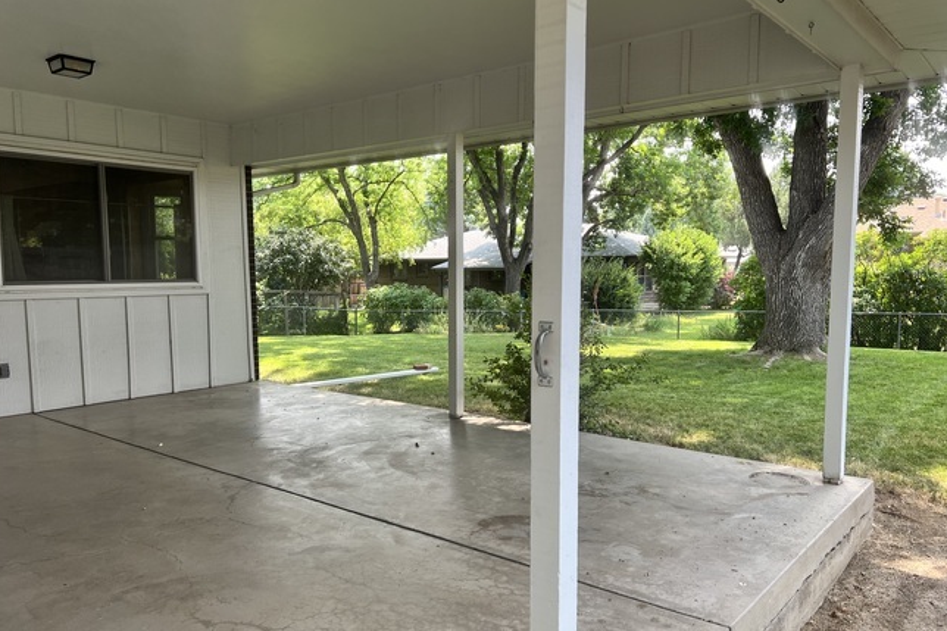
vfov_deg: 46.3
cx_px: 486
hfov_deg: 65.5
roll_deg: -0.4
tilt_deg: -3.9
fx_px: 736
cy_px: 340
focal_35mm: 28
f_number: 1.5
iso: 50
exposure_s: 1/377
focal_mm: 5.7
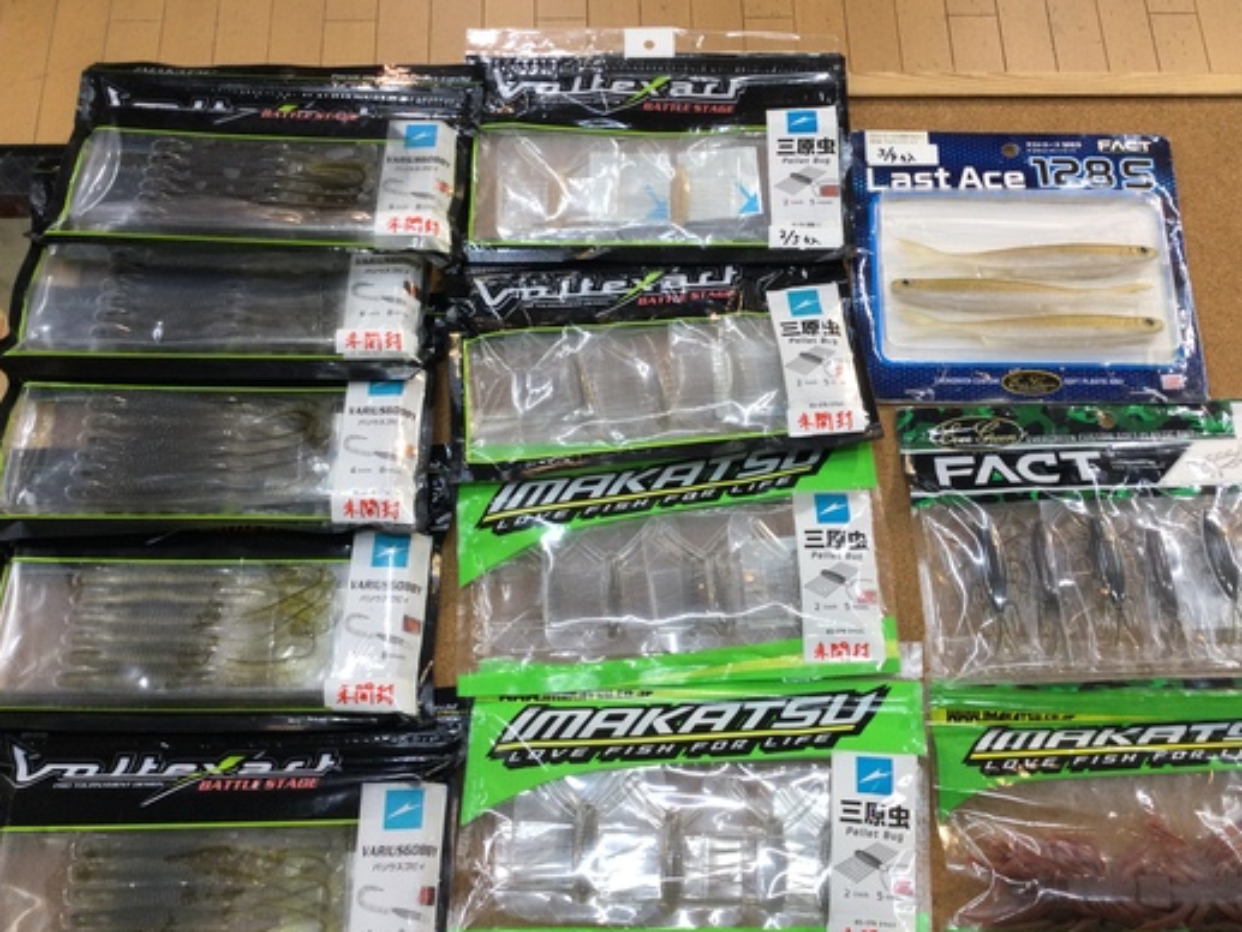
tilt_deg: -68.3
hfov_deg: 51.2
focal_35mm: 36
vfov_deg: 39.7
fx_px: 1292
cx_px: 704
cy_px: 483
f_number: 2.4
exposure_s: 1/40
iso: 25
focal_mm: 3.3
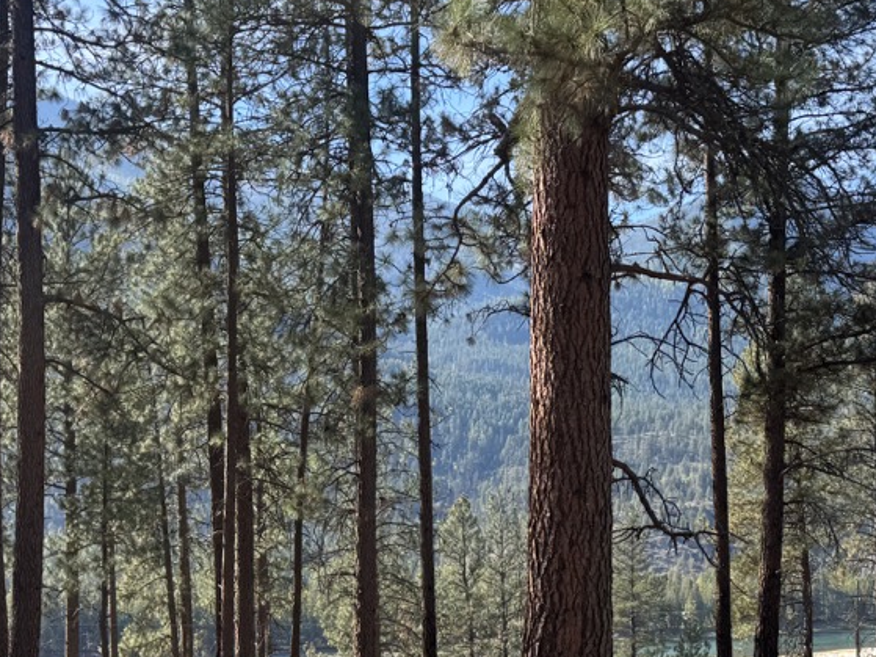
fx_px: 1392
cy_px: 503
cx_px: 683
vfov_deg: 26.2
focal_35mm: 55
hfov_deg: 34.0
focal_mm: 6.76
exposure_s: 1/1285
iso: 80
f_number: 1.78
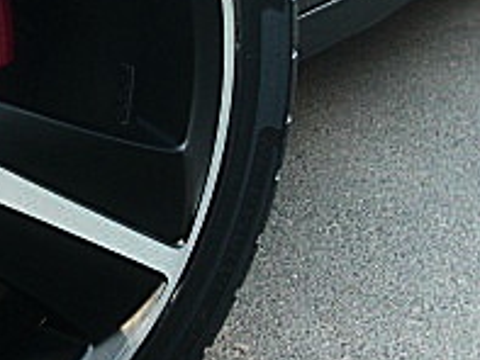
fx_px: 1623
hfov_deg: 16.4
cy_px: 80
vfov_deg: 12.6
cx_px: -19
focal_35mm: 117
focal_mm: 6.3
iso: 200
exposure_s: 1/80
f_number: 2.8
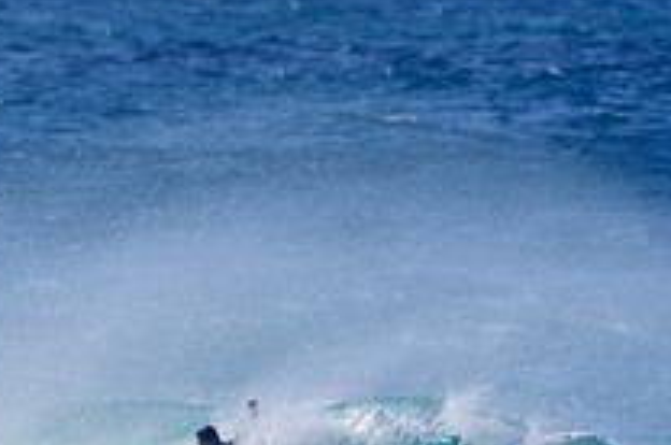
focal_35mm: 2162
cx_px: 268
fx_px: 40235
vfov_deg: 0.6
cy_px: 582
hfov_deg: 1.0
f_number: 5.6
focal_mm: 500
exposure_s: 1/2000
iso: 200
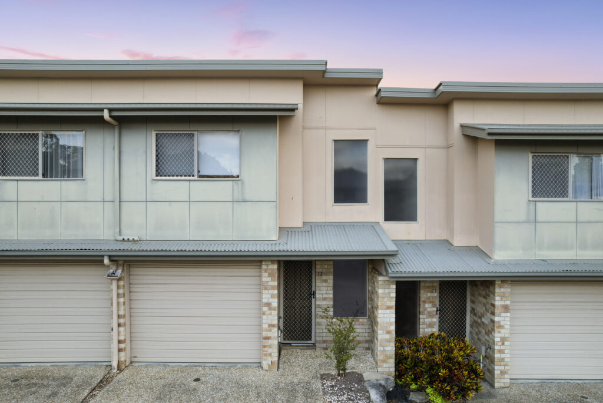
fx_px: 369
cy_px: 202
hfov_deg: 78.6
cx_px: 302
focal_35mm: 22
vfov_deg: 57.2
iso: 150
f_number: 2.8
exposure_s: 1/320
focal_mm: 8.38
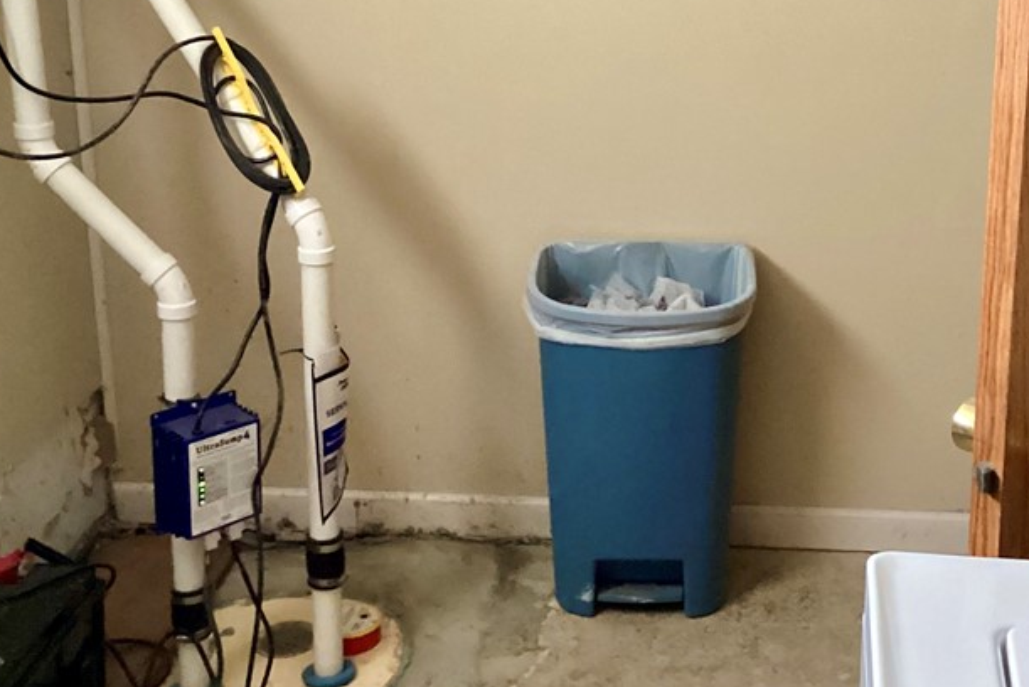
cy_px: 163
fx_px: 1544
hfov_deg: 36.5
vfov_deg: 24.8
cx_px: 675
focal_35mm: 54
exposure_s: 1/30
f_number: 2.4
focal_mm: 3.3
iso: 500
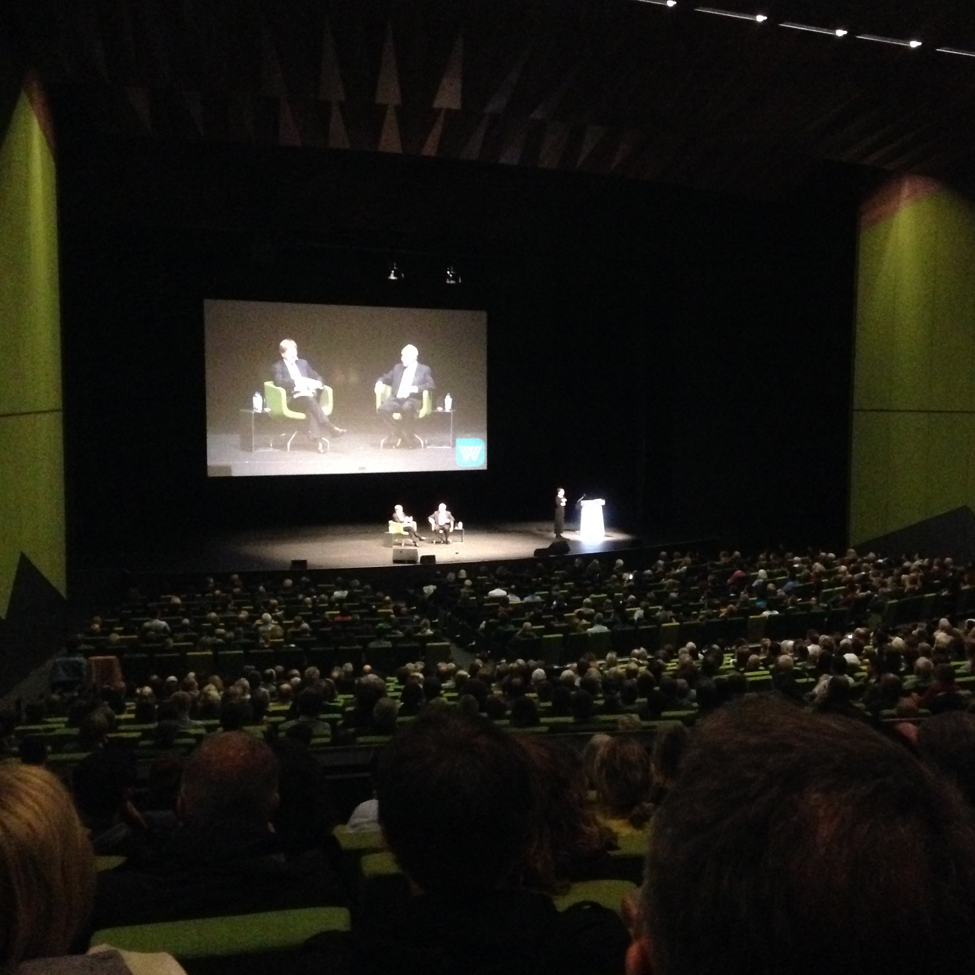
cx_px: 540
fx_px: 1243
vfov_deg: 42.8
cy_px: 487
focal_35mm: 39
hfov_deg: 42.8
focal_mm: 4.12
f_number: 2.4
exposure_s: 1/15
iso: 800
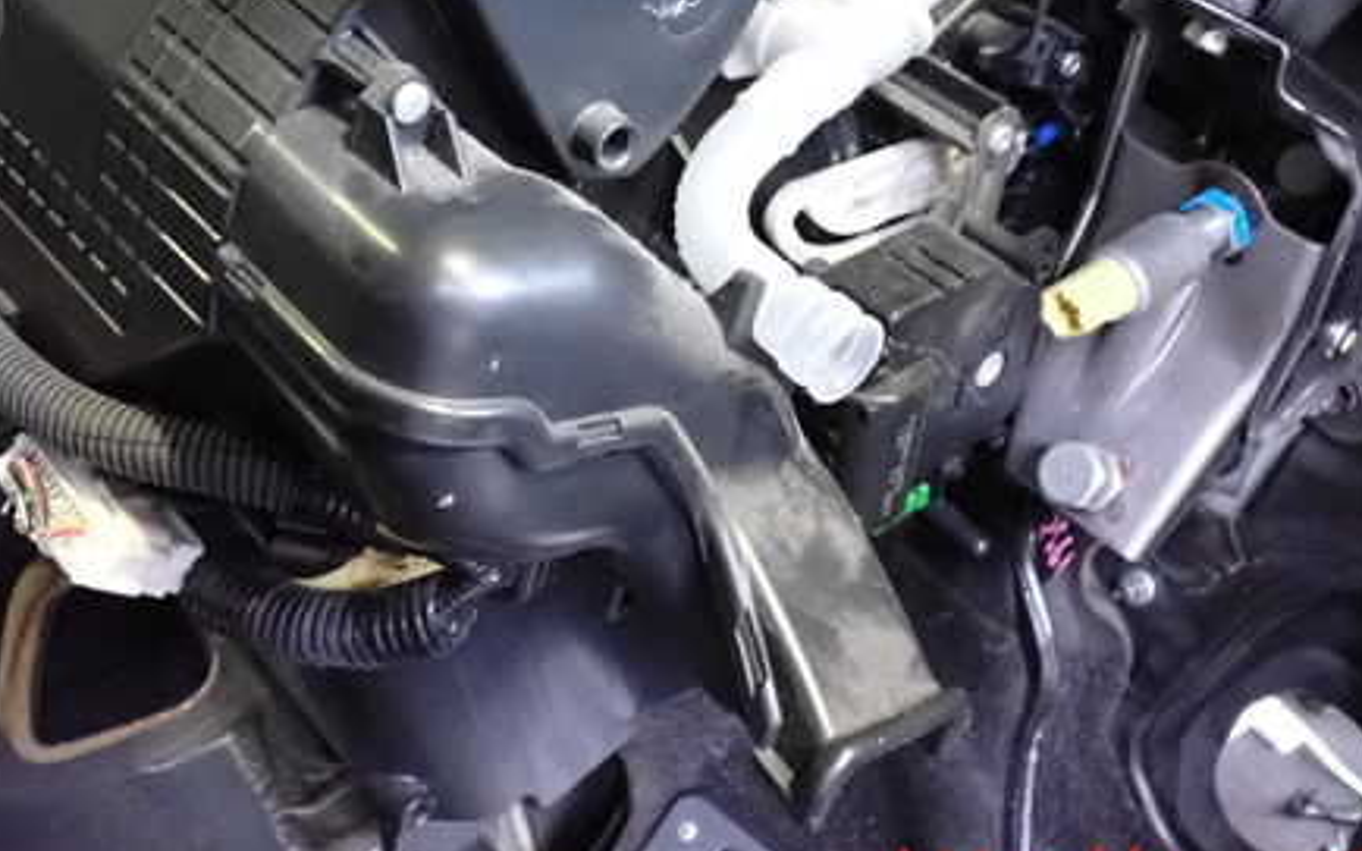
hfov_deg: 45.3
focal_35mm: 44
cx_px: 665
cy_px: 214
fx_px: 1633
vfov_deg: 28.8
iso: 2000
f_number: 2.3
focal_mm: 5.4
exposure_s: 1/80
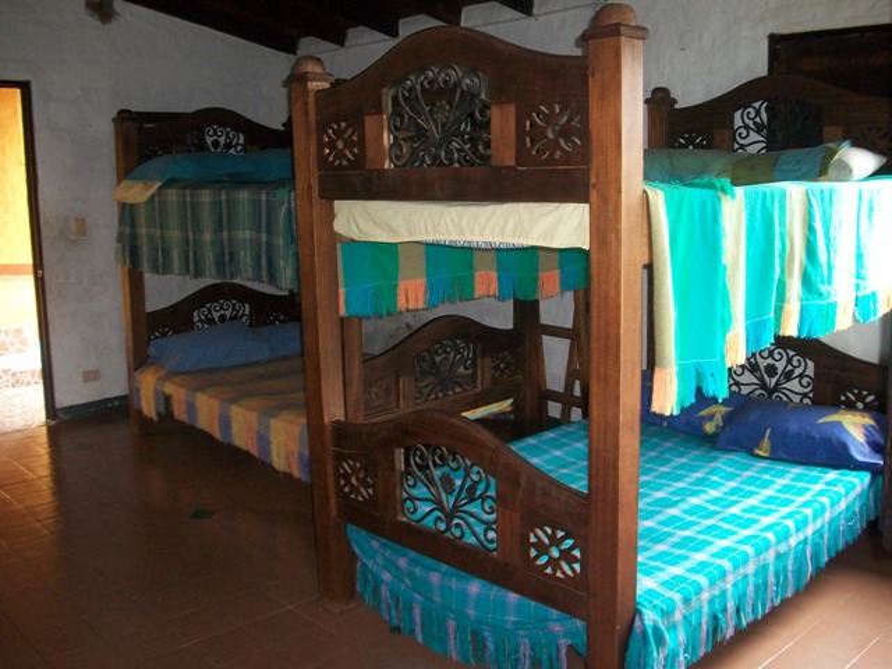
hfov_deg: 56.8
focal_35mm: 32
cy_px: 334
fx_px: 825
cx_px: 446
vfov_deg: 44.2
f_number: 2.9
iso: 200
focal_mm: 5.7
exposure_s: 1/60
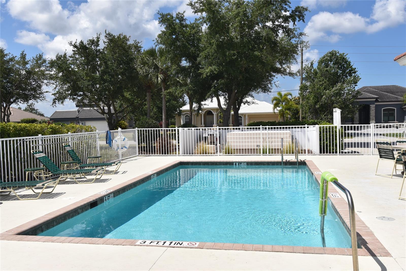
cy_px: 136
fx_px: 395
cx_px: 203
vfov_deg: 37.9
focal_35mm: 35
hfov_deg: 54.4
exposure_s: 1/200
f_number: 14
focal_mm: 35
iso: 100
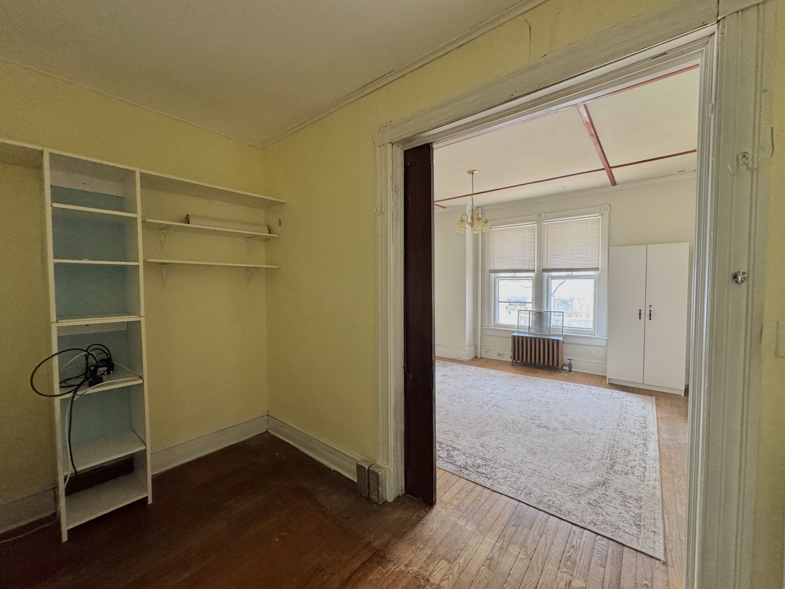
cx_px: 392
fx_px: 317
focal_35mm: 14
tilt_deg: -3.0
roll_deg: +0.4
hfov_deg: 102.1
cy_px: 294
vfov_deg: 85.7
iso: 320
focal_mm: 2.22
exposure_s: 1/99
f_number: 2.2
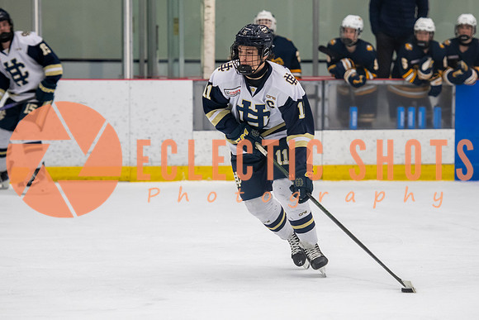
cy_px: 198
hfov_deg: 10.4
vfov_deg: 6.9
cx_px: 240
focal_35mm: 198
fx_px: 2639
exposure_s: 1/640
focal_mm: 135
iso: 2000
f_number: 3.2
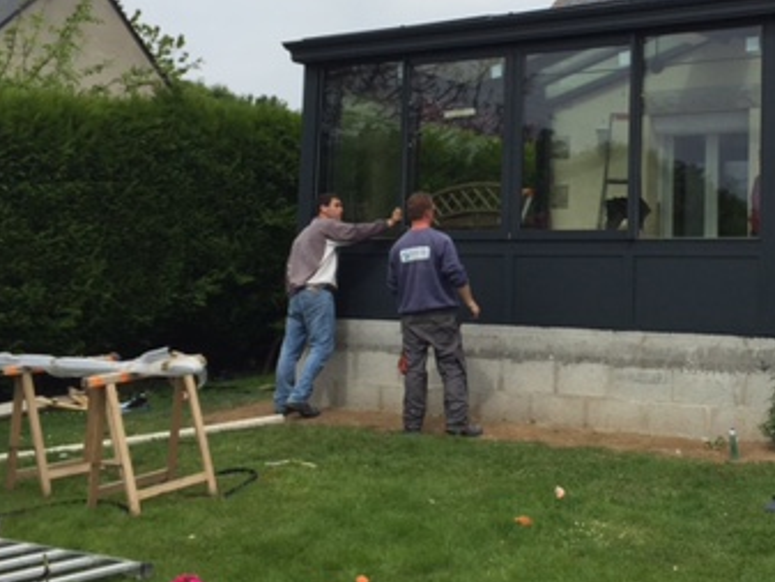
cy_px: 196
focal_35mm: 55
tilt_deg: +5.7
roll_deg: -2.6
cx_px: 600
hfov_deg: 34.1
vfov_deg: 26.4
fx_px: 1232
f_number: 2.2
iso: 32
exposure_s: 1/2326
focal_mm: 4.15
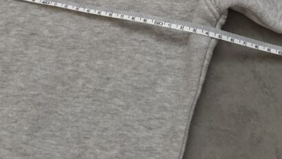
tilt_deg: -63.0
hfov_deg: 40.5
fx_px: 382
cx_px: 151
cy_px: -72
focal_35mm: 51
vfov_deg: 20.5
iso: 1000
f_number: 1.78
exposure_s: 1/40
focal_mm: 6.76
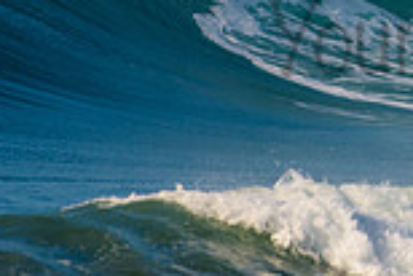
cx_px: 547
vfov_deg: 0.7
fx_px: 21599
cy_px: 12
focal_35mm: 1881
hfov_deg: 1.1
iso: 140
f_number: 5.6
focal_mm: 500
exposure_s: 1/1600
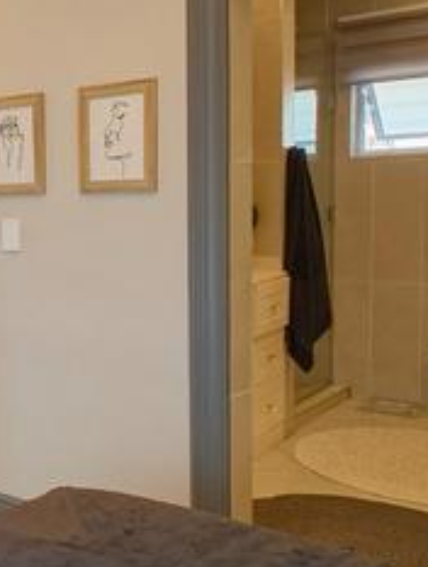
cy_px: 260
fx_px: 788
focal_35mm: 48
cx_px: -175
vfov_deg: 39.5
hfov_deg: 24.9
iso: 800
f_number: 2.2
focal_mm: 2.15
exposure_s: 1/50
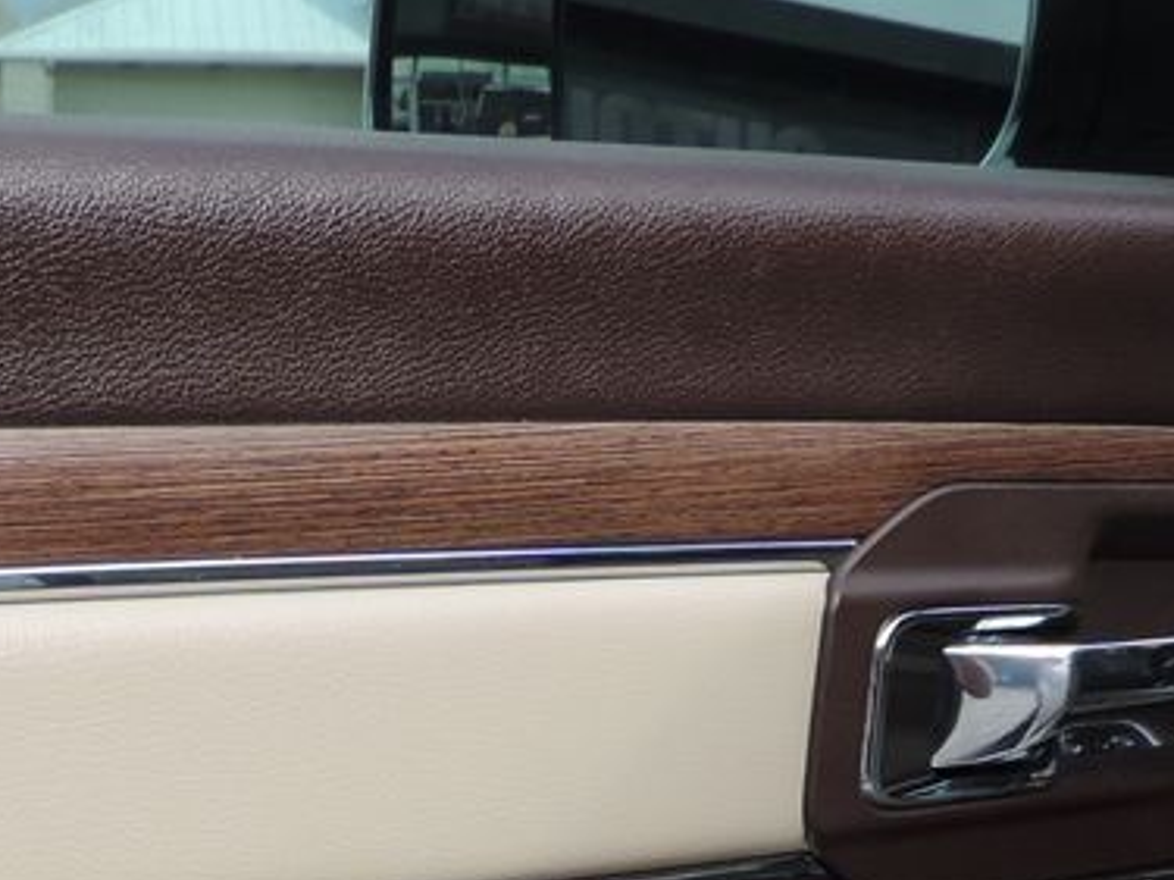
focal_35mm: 82
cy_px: 1450
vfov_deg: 16.0
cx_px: 351
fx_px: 2780
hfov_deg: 23.7
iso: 80
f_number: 3
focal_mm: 4.3
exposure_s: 1/320
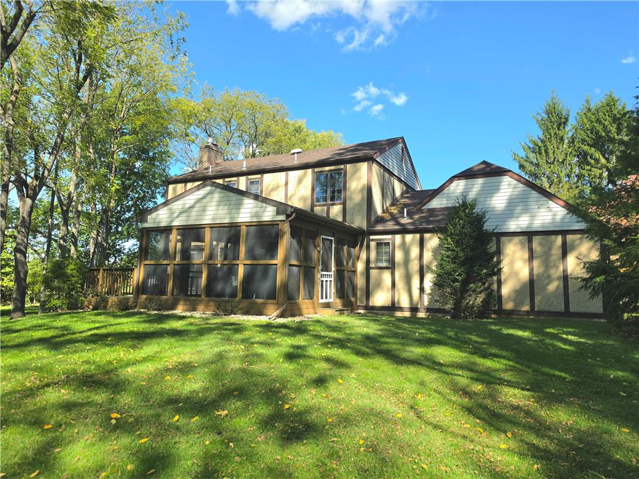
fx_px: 425
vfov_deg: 58.9
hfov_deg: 73.9
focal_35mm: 23
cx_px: 320
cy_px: 240
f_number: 1.4
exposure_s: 1/3333
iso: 64
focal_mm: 6.5
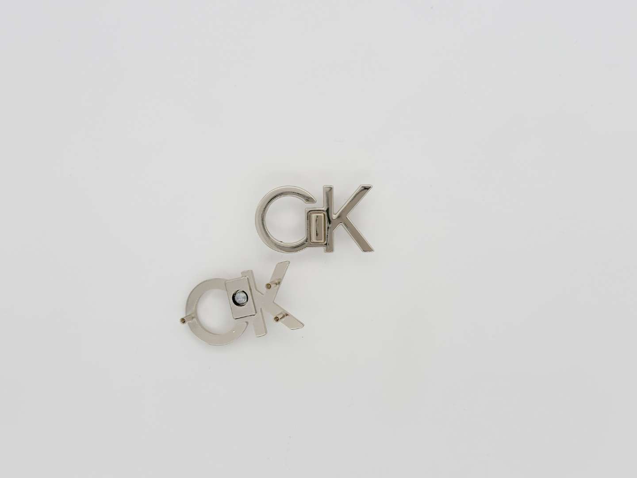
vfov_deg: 30.3
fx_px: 883
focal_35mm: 48
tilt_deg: -86.2
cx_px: 318
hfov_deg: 39.7
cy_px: 239
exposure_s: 1/2732
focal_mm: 6.86
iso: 64
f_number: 1.78
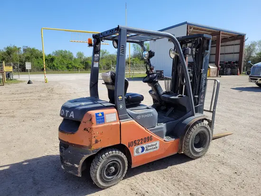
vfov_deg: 53.1
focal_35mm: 26
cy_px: 98
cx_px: 130
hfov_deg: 67.3
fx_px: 196
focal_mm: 5.4
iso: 40
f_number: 1.8
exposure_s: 1/1910
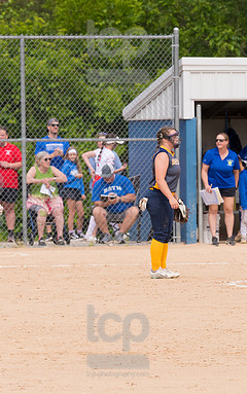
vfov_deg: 5.7
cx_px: -28
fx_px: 3978
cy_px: 198
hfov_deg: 3.6
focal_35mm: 370
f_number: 5.6
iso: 320
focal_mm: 160
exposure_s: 1/1600
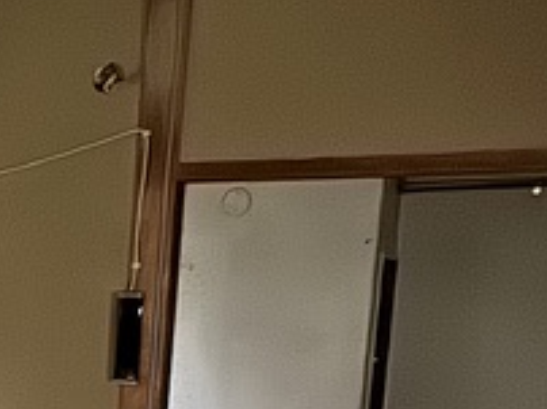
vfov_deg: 19.7
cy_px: 455
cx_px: -214
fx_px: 1121
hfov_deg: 23.4
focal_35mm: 71
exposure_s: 1/8
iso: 3200
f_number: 2.2
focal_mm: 2.22
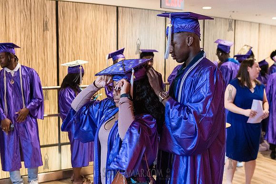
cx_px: 151
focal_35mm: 46
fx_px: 351
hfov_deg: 42.8
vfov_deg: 29.4
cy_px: 91
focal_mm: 42
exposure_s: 1/200
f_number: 3.5
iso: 4000
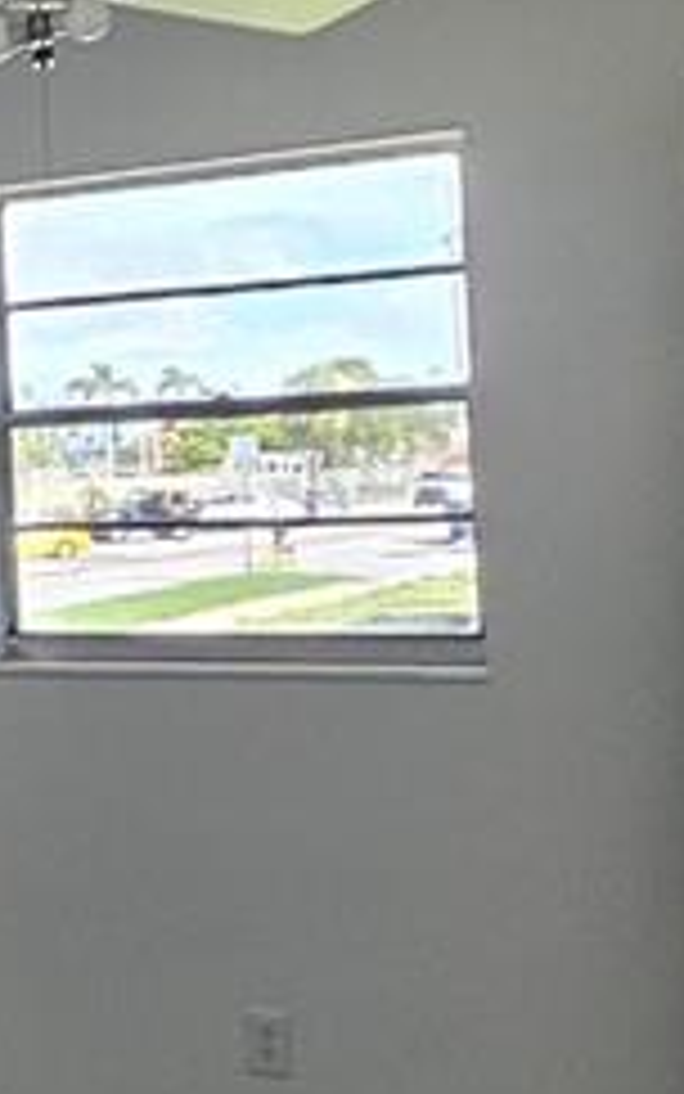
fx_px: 2027
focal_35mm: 68
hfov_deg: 15.7
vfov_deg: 30.2
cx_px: -621
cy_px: 509
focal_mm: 1.74
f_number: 2.2
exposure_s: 1/60
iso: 40
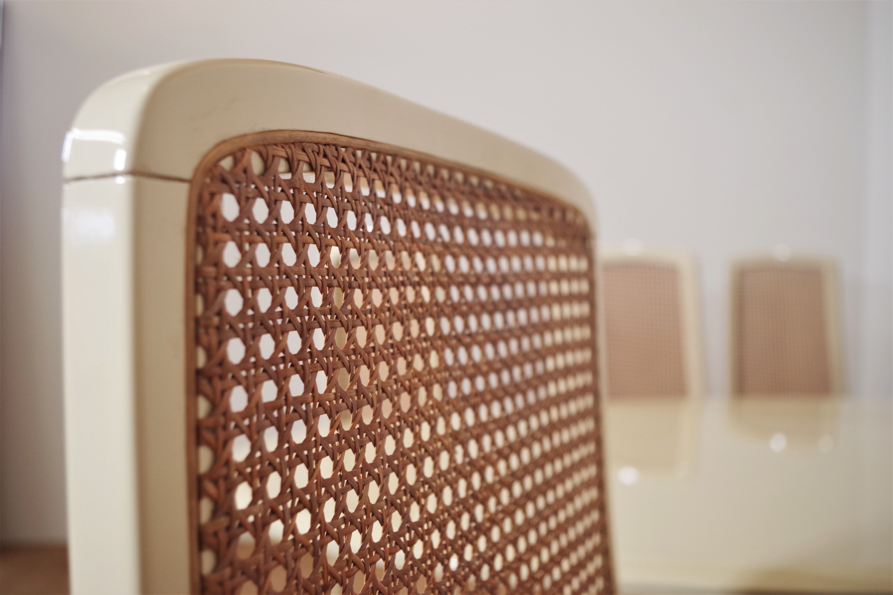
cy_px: 298
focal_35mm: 36
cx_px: 446
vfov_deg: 36.9
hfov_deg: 53.1
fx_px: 893
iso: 400
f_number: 4
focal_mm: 24.38
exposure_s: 1/60
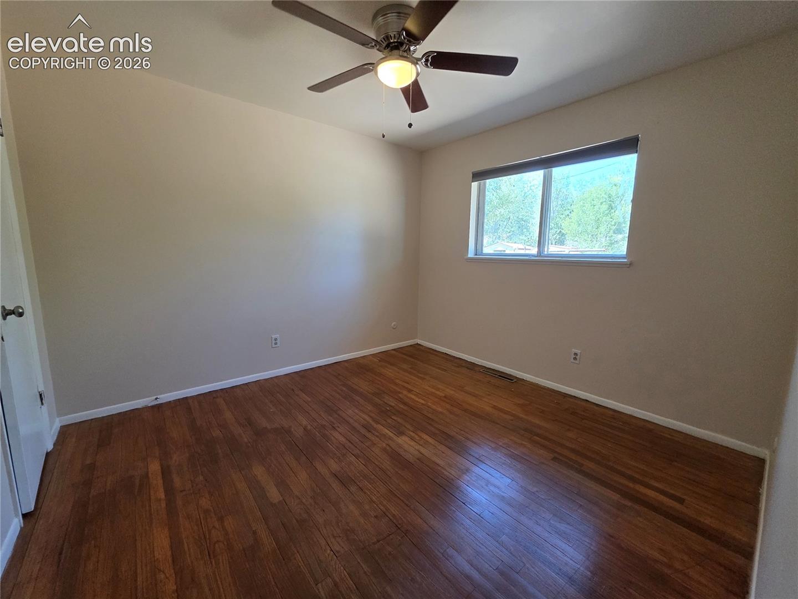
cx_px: 399
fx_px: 300
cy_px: 300
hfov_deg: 106.2
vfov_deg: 89.9
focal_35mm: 13
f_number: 1.9
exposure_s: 1/240
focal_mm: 2.2
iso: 400
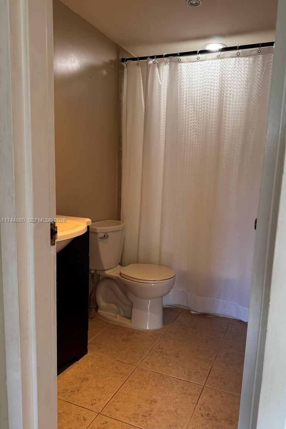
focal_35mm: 26
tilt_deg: -9.1
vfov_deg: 69.4
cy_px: 221
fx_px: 310
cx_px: 165
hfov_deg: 49.4
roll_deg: -2.8
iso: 160
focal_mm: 6.76
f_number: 1.78
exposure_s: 1/60
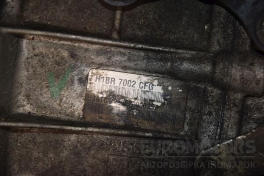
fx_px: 1155
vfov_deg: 8.7
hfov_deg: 13.0
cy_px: 88
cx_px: 132
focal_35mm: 158
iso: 800
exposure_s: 1/60
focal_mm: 105
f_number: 5.6
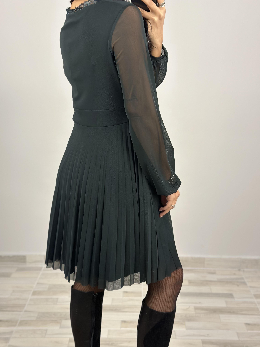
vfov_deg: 39.7
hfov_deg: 30.3
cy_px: 174
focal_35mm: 48
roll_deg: -0.4
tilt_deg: -30.8
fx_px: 481
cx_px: 130
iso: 160
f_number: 1.78
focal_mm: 6.86
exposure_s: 1/100
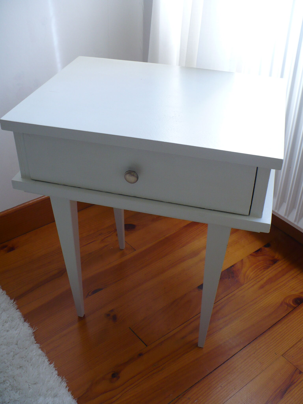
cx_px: 152
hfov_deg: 38.7
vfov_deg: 50.1
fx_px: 432
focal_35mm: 37
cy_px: 202
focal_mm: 6.1
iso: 100
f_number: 2.8
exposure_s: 1/60
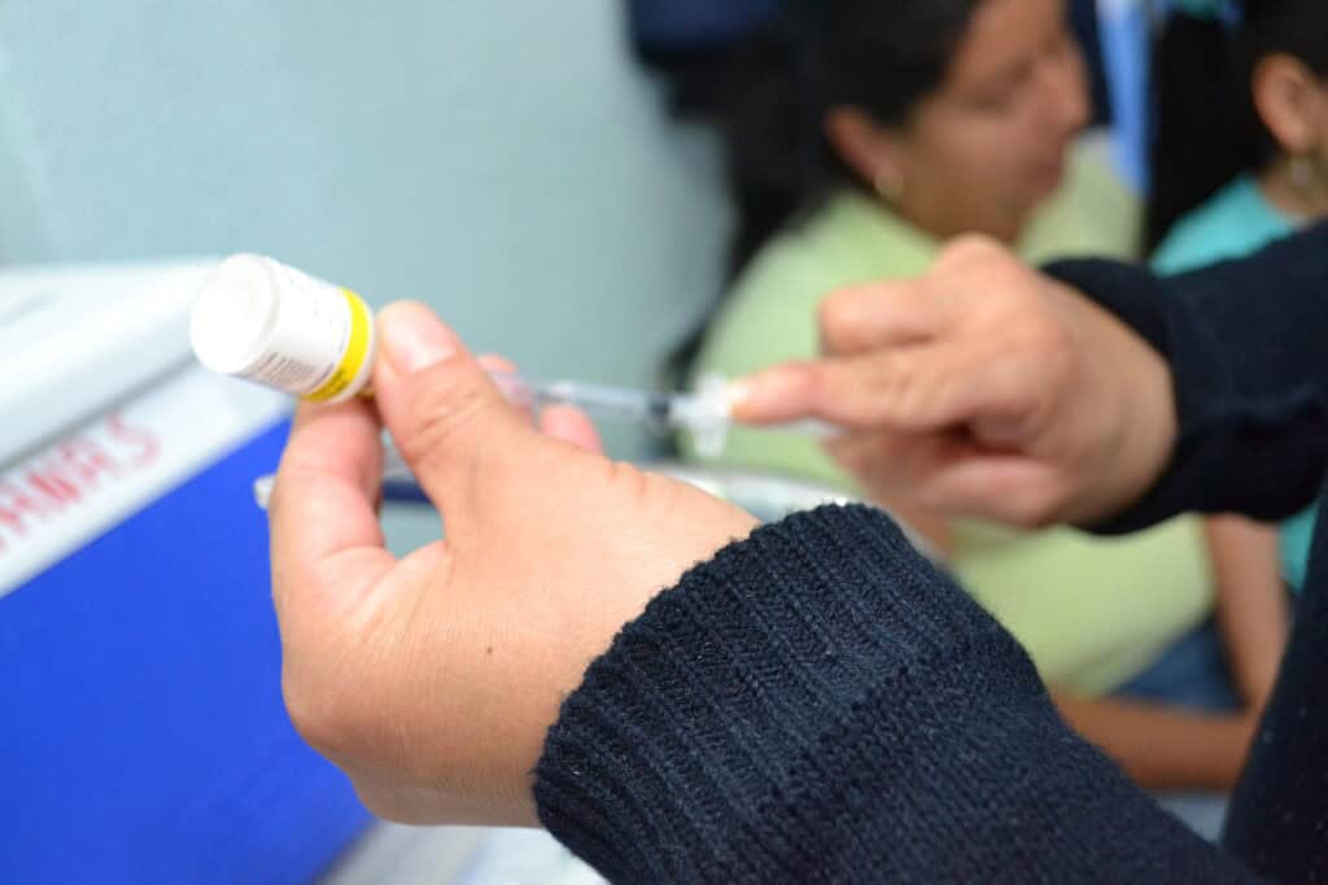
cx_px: 664
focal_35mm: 39
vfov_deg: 34.2
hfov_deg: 49.5
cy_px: 442
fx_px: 1439
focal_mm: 26
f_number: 4.2
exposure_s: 1/60
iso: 2000
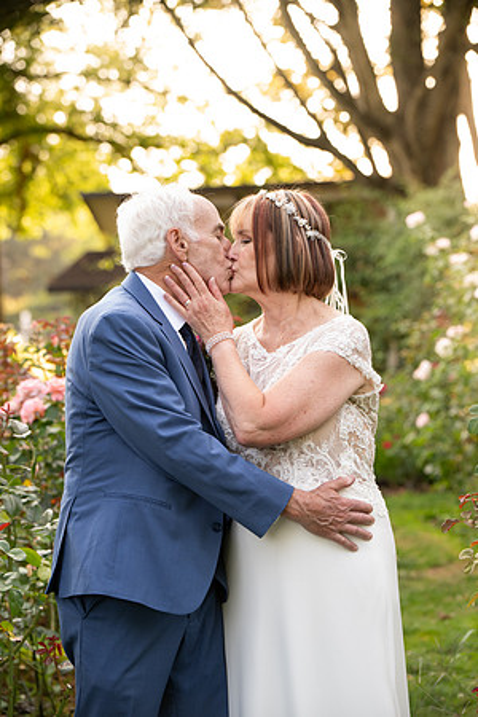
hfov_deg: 13.0
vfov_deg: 19.5
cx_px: 239
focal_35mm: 105
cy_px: 358
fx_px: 2091
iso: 1000
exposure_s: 1/320
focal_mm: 105
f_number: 4.5
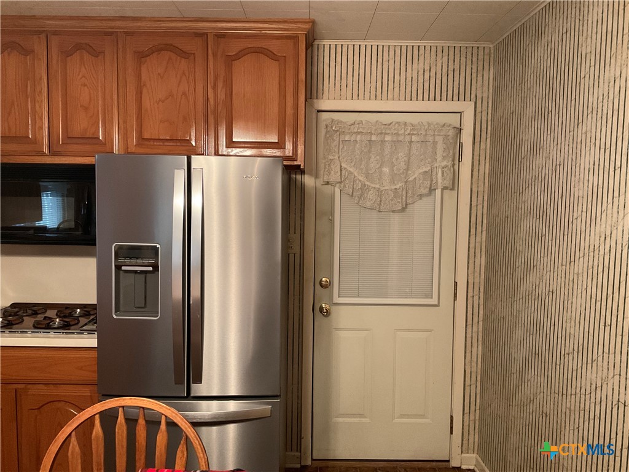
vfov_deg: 48.2
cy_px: 236
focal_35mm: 29
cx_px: 314
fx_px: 527
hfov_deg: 61.7
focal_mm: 3
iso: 320
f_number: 1.8
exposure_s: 1/40
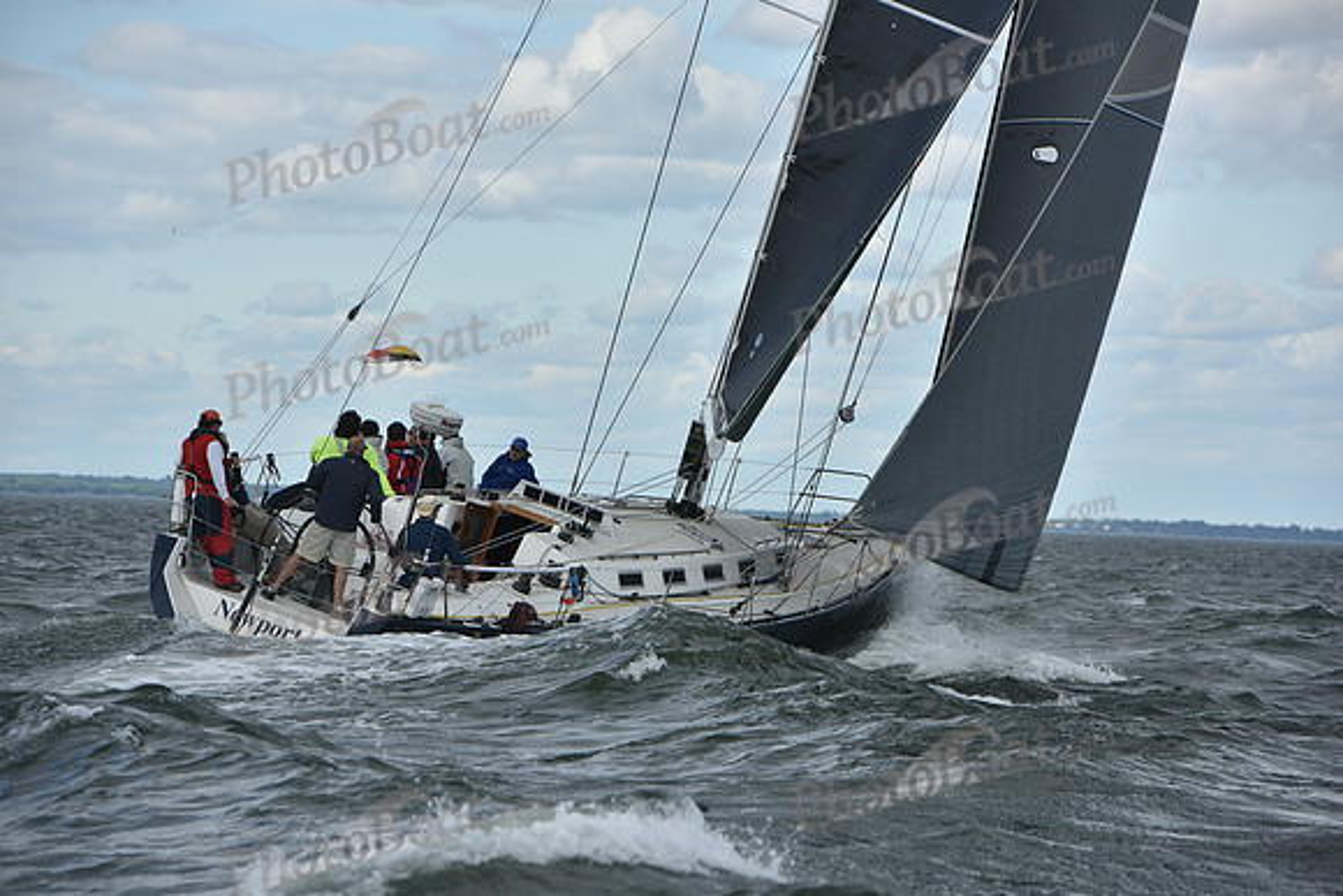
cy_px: 448
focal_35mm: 200
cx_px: 672
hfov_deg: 10.3
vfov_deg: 6.9
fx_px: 7463
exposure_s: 1/1000
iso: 320
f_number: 9
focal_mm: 200
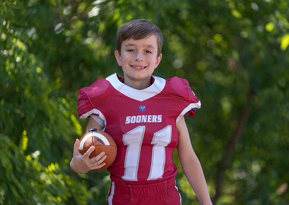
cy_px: 99
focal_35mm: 188
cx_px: 159
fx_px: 1537
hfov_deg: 10.7
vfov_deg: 7.6
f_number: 2.8
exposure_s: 1/320
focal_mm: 174
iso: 80
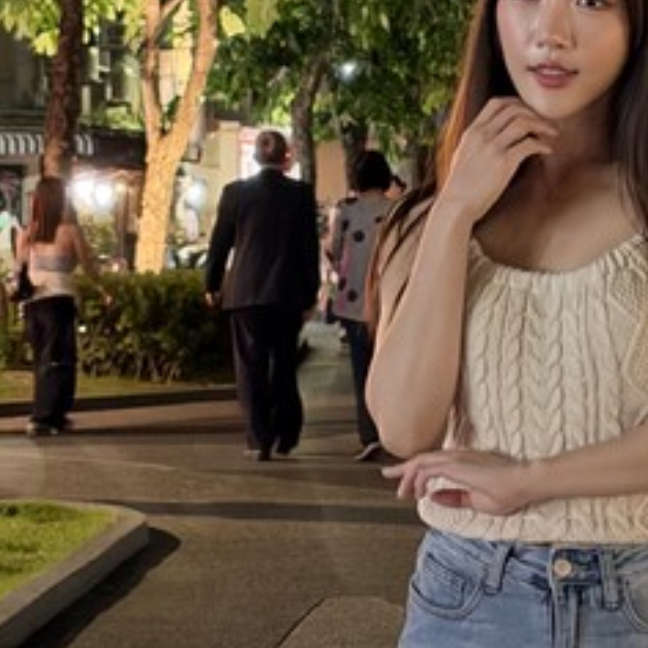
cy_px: 211
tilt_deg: -0.6
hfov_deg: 9.3
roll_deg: +0.1
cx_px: 667
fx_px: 3960
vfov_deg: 9.3
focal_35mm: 187
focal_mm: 6.93
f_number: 1.48
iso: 800
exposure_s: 1/24
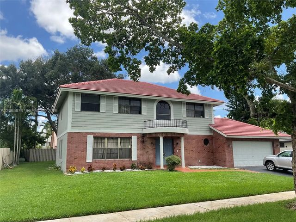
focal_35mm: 29
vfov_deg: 48.2
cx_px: 148
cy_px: 111
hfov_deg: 61.7
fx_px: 248
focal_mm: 3
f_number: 1.8
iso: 16
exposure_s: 1/804
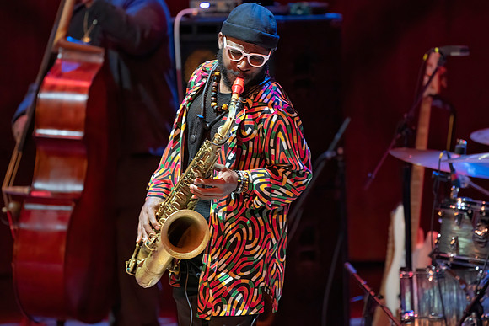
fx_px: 5337
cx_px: 276
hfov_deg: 5.2
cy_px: 143
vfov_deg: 3.5
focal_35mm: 393
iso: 5000
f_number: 5.6
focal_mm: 348
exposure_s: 1/320
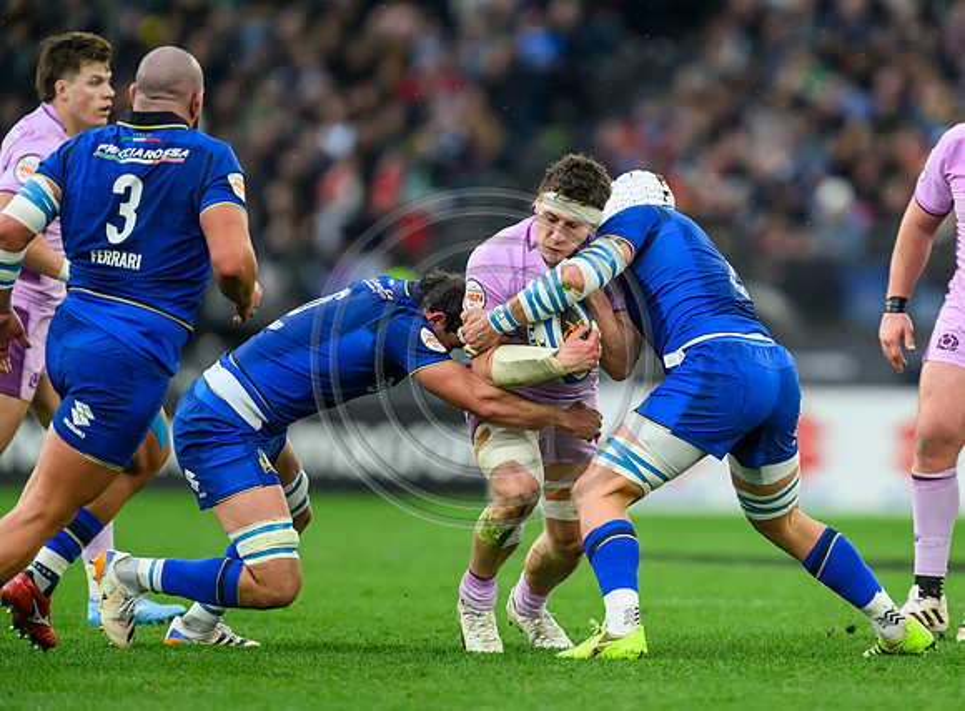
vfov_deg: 2.1
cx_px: 607
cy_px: 374
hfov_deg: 2.9
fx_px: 19079
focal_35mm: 689
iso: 3200
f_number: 4
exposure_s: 1/1600
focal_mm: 560
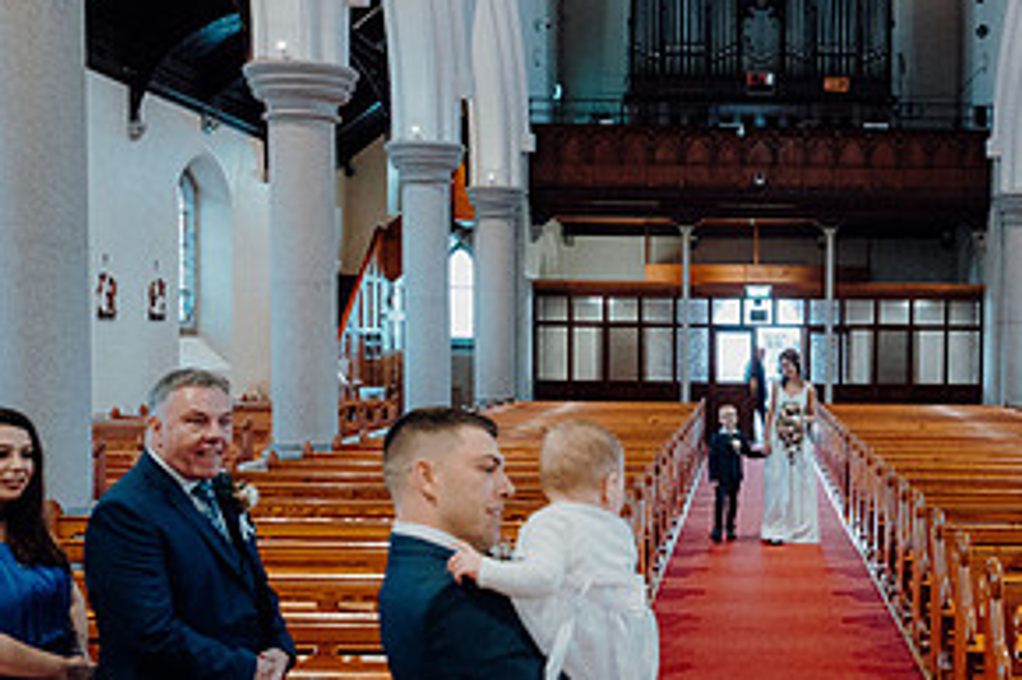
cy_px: 410
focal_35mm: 48
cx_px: 740
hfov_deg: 40.2
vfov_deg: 28.0
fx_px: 1362
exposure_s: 1/200
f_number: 3.5
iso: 4000
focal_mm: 24
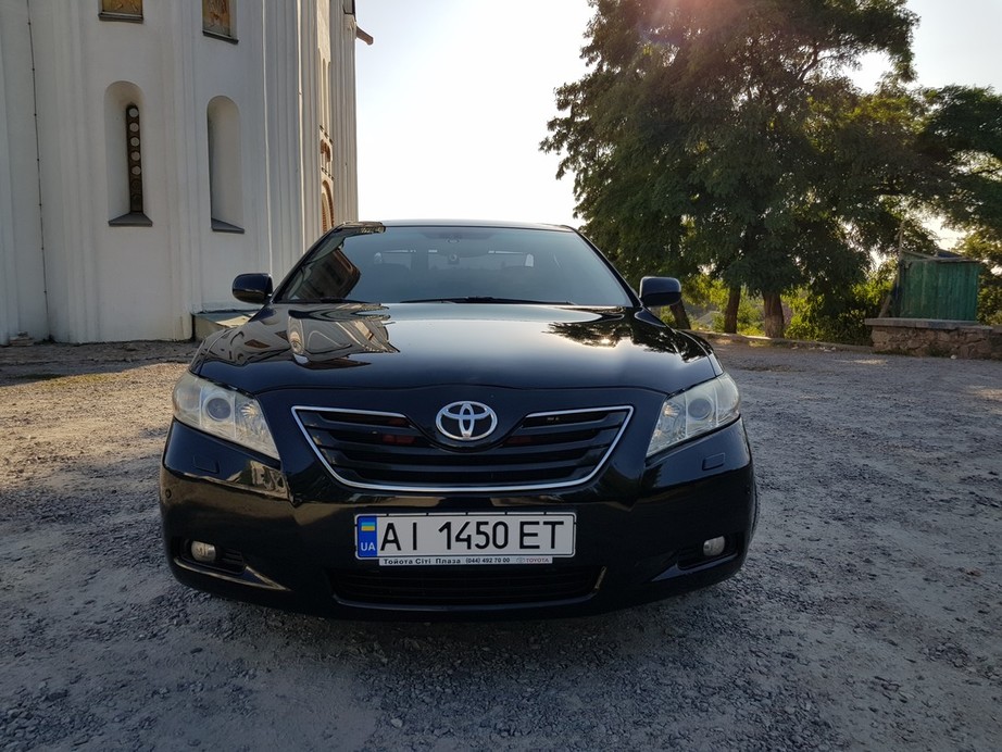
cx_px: 501
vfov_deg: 53.1
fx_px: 753
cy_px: 376
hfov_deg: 67.3
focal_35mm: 26
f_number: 1.7
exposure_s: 1/2488
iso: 40
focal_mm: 4.2
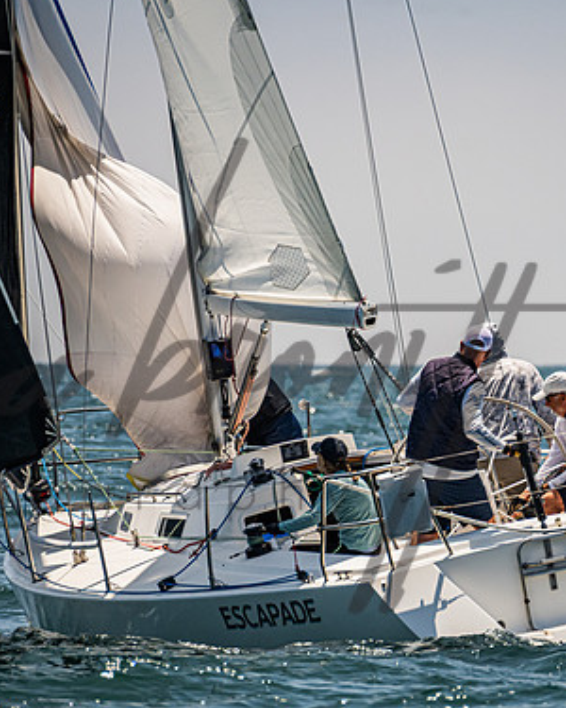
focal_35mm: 738
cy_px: 341
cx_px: 413
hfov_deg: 2.1
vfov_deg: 2.6
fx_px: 15453
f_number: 8
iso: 500
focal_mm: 400
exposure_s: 1/3200
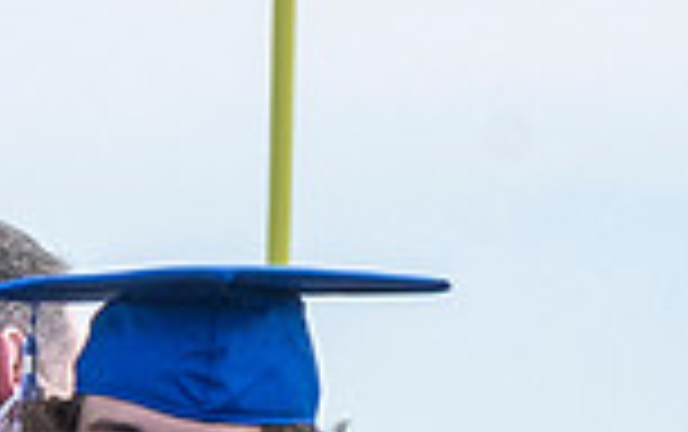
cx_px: -1140
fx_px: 17457
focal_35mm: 930
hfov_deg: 2.2
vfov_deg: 1.4
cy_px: 615
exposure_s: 1/250
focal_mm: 70
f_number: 13
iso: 200
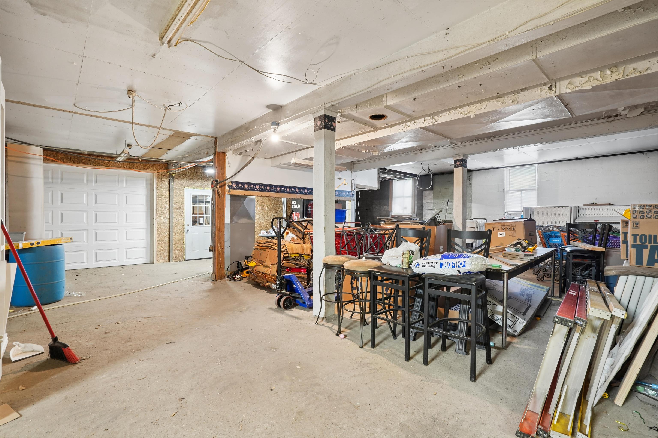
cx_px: 329
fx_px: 292
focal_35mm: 16
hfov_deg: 96.7
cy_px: 219
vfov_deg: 73.7
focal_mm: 16
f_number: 10
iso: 800
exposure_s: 1/4
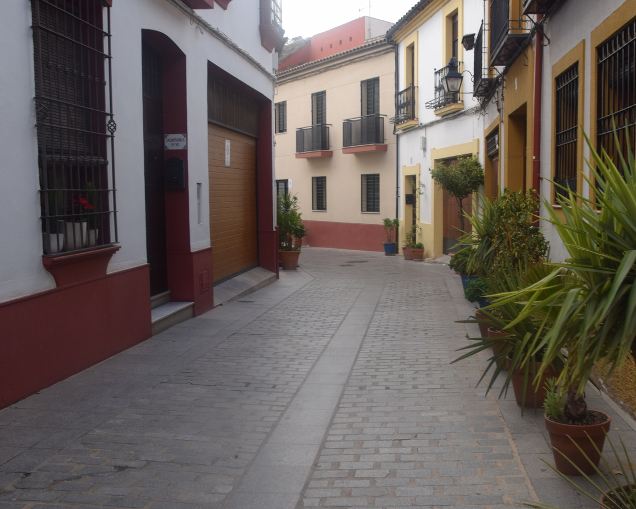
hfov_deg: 50.0
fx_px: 678
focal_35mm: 36
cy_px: 260
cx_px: 381
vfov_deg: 41.2
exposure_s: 1/250
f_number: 8
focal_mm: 18
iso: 280
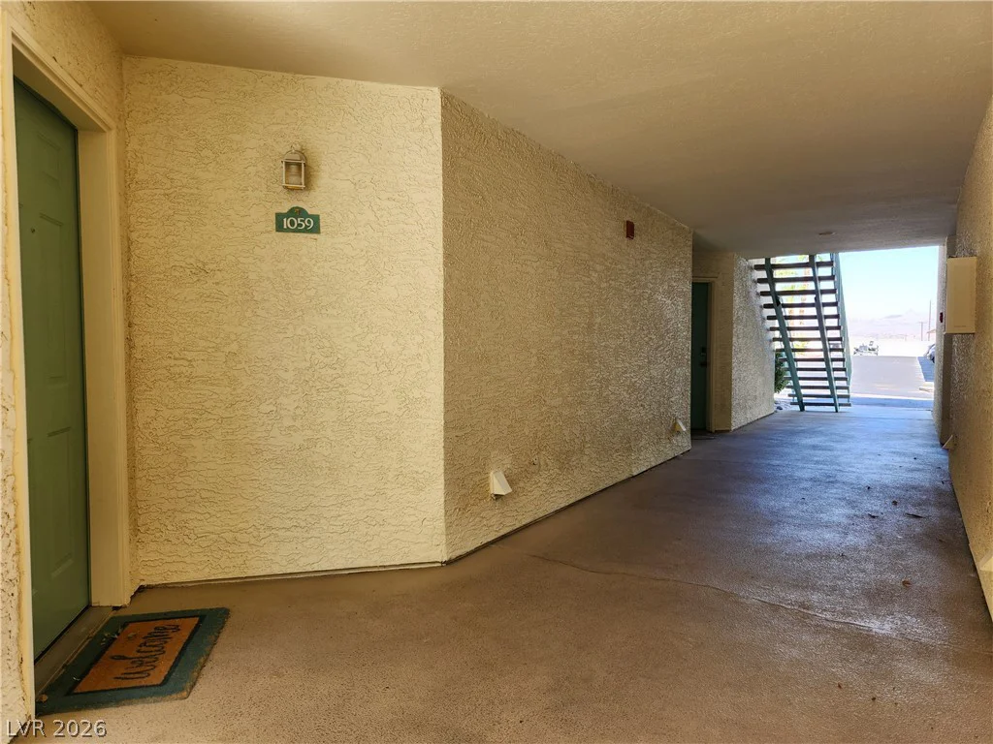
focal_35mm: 23
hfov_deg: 73.9
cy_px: 372
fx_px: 660
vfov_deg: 58.9
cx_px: 496
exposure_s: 1/180
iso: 50
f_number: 1.8
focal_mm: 5.4
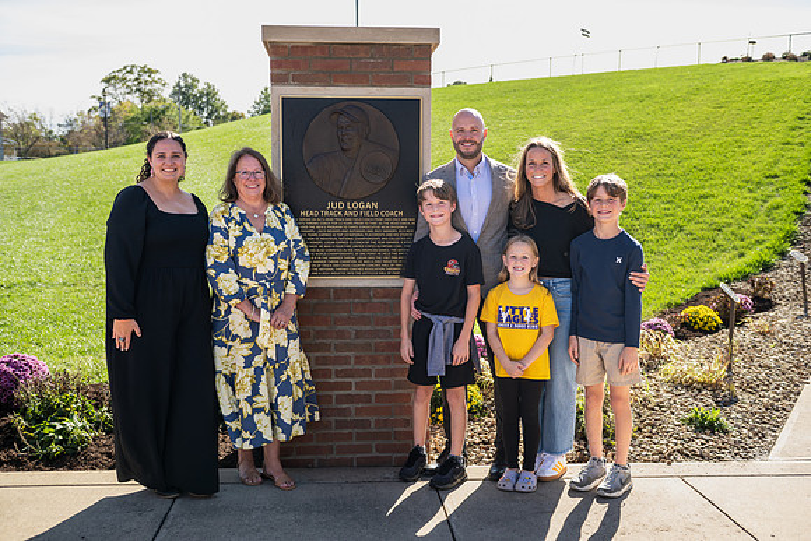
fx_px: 856
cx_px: 406
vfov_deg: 35.1
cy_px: 270
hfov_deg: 50.7
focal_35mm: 38
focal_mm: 38
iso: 50
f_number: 3.5
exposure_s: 1/200
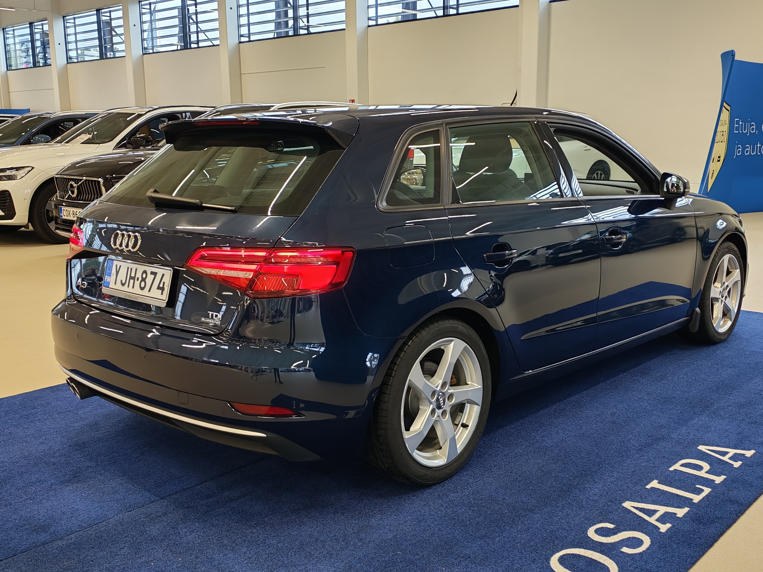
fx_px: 838
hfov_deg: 49.0
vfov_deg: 37.7
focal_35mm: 38
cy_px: 278
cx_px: 387
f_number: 1.9
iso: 123
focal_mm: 6.12
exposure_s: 1/100
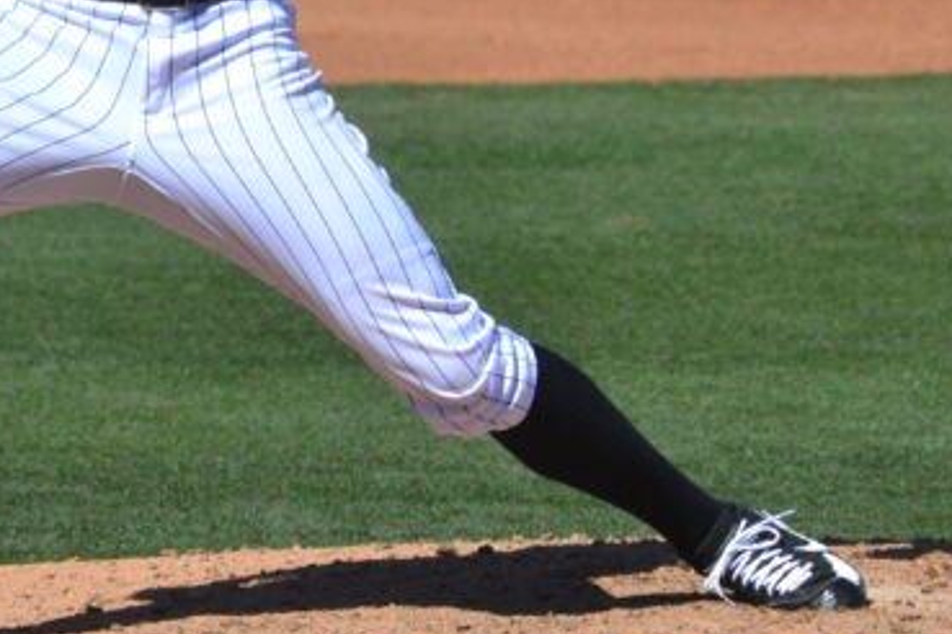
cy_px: -182
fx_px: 35195
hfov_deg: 1.5
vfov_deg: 1.0
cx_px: 137
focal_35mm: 1331
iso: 400
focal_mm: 320
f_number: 6.3
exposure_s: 1/1600
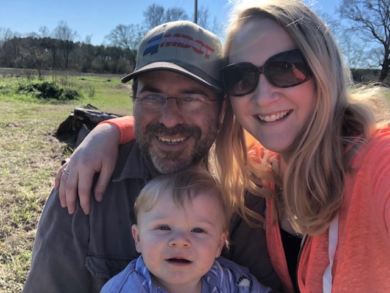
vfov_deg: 44.2
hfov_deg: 56.8
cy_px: 146
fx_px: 361
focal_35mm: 32
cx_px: 195
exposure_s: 1/405
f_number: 2.2
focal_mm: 2.87
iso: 20
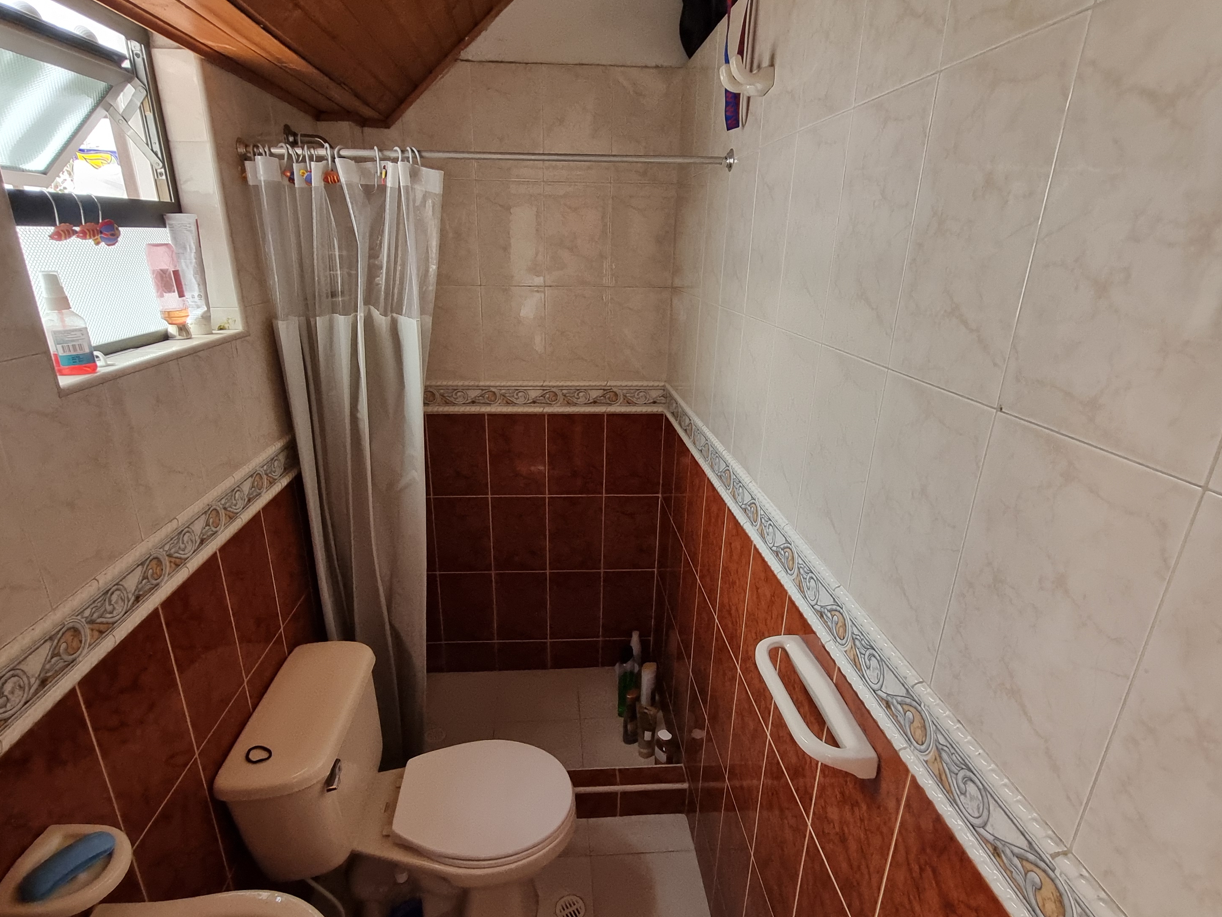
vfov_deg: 71.5
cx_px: 592
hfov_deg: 87.7
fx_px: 635
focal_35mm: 18
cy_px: 497
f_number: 2.2
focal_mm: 1.74
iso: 320
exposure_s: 1/60
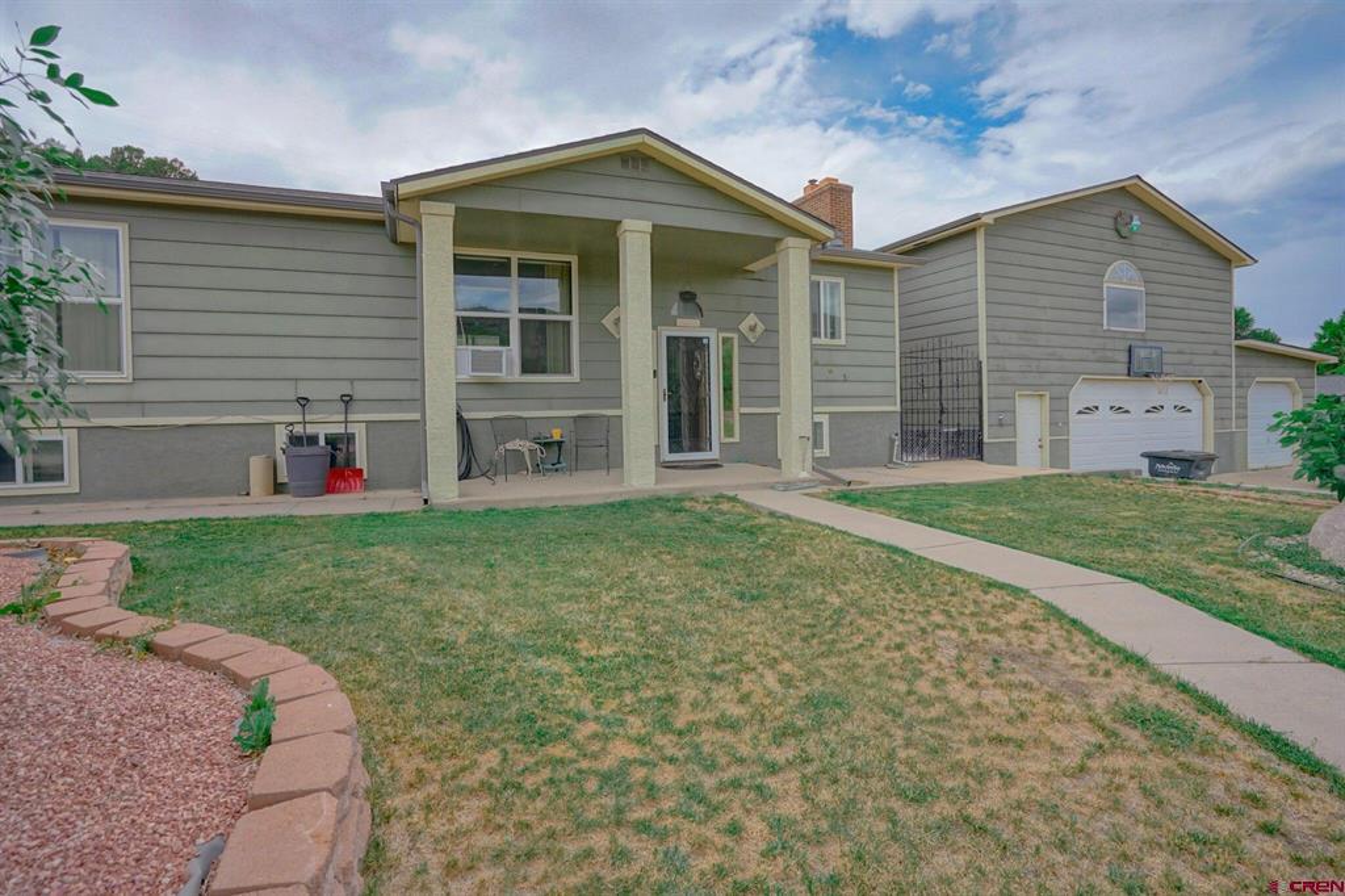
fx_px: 598
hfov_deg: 96.8
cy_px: 448
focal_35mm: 16
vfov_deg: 73.7
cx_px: 672
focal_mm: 16
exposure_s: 1/500
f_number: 8
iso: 400
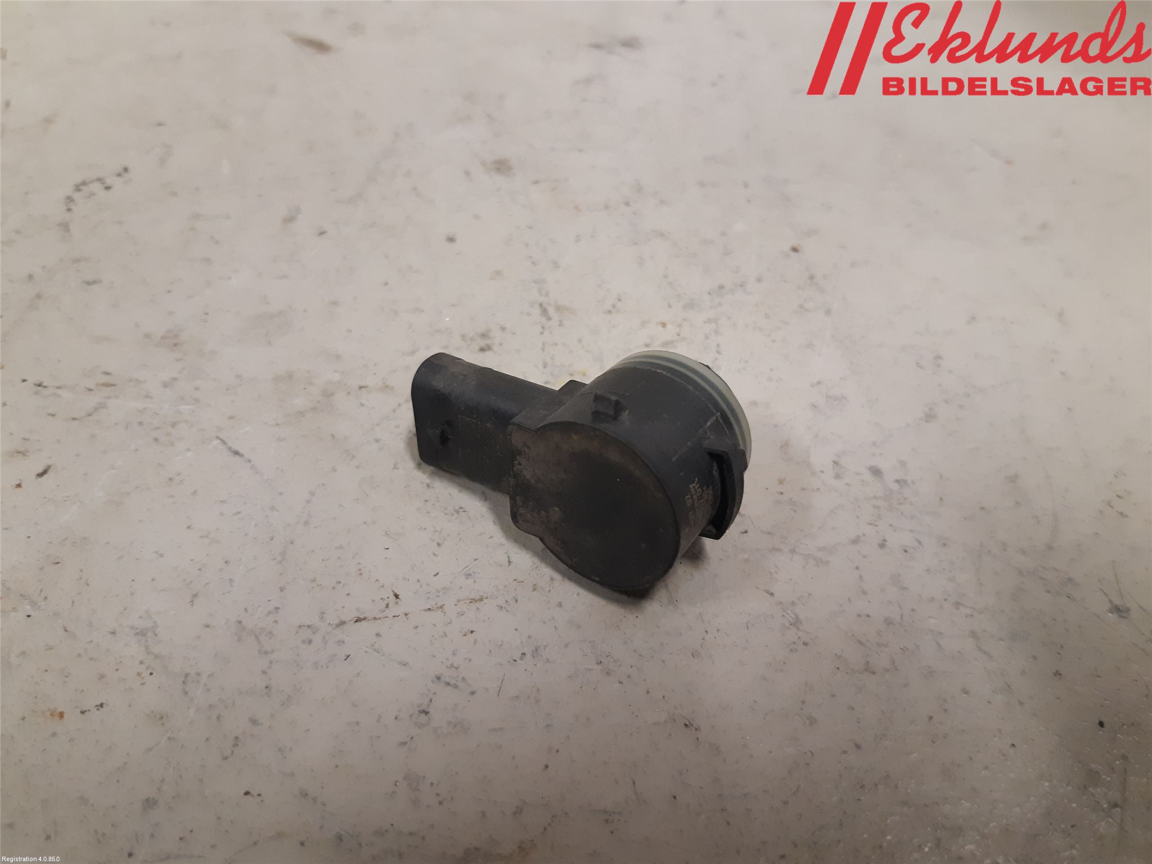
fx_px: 865
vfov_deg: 53.1
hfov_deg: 67.3
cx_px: 576
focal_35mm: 26
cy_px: 432
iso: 200
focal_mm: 3.93
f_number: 1.7
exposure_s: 1/50
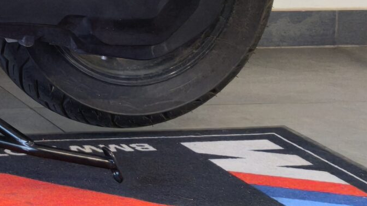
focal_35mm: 192
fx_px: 1869
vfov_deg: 6.1
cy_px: -241
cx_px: -265
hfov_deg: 10.6
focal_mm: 6.57
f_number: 1.6
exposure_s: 1/100
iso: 125
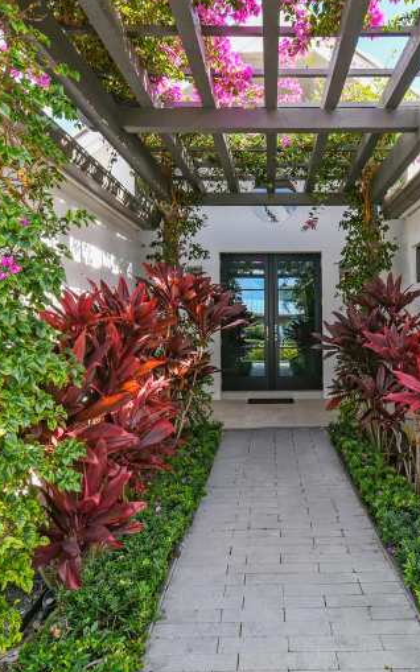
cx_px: 256
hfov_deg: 50.7
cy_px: 340
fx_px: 440
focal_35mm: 24
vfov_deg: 74.8
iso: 125
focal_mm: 10
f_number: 11
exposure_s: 1/30
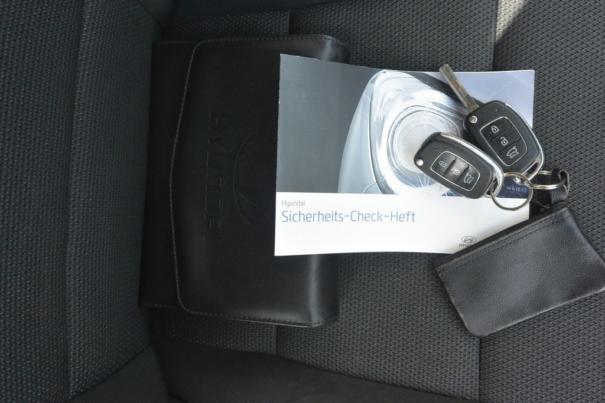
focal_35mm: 29
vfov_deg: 45.0
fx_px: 487
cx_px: 302
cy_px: 202
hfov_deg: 63.7
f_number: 3.5
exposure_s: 1/125
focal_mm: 11
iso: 280
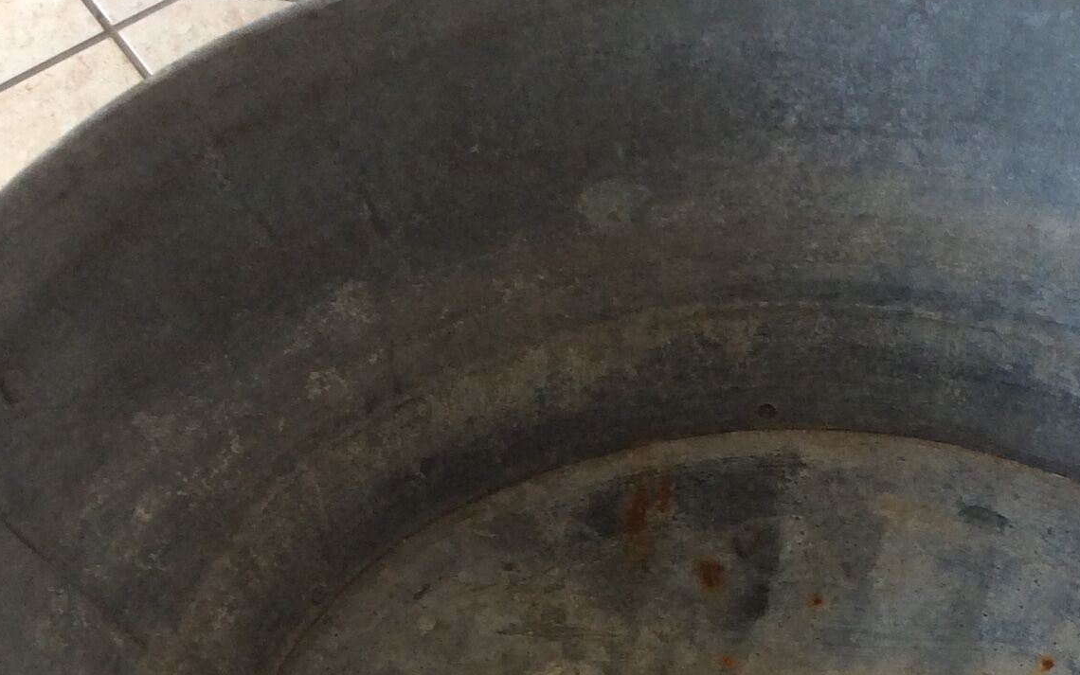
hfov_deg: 26.6
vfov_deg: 16.7
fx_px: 2267
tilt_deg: -61.2
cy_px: 638
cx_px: 738
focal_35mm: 77
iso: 40
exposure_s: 1/50
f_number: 2.4
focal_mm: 3.3
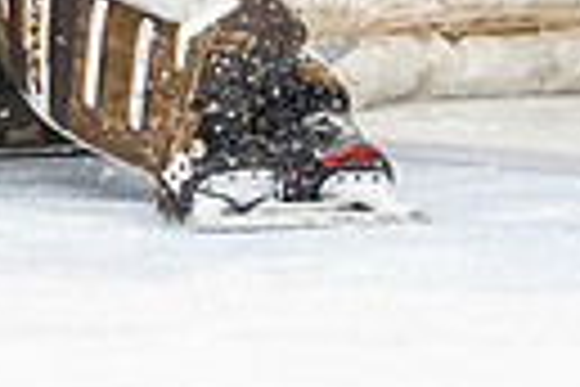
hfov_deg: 2.3
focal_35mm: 891
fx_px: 14354
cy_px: -585
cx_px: -695
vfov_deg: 1.5
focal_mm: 98
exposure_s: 1/400
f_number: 2.8
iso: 1400
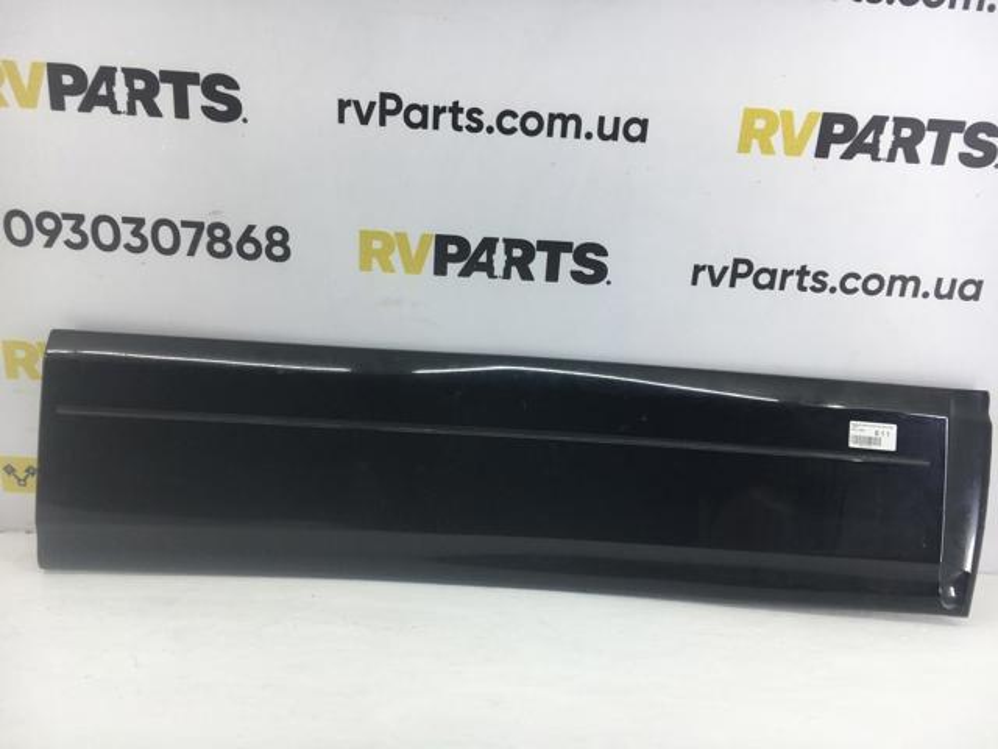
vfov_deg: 48.2
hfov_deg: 61.7
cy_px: 374
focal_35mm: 29
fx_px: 836
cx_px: 499
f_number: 2.2
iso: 25
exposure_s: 1/50
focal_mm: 4.15
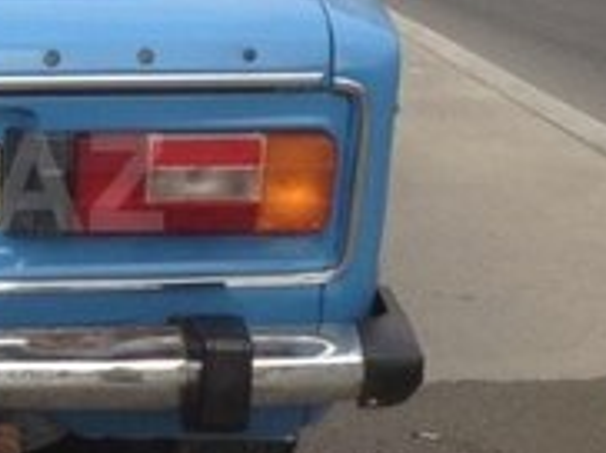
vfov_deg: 11.6
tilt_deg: -15.6
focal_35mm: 127
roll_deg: +1.9
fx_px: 2220
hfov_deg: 14.9
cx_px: -176
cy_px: 182
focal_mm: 4.28
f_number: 2.4
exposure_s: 1/690
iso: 50
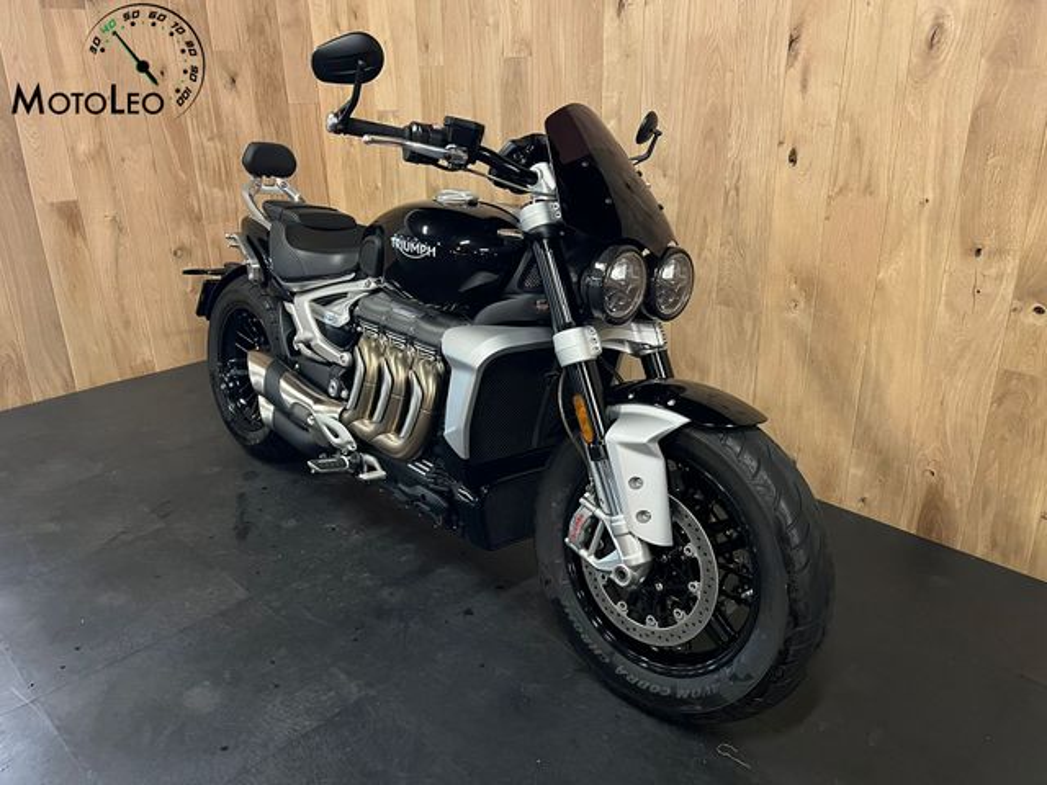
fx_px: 786
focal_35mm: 26
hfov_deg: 67.3
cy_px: 392
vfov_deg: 53.1
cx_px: 524
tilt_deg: -21.2
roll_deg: +0.8
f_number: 1.6
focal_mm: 5.1
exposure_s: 1/33
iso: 640
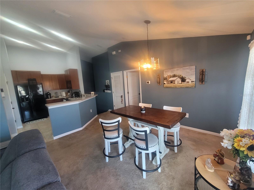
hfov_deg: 106.2
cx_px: 127
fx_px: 95
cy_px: 95
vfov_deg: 89.9
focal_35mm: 13
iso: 400
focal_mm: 2.2
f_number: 2.2
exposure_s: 1/60
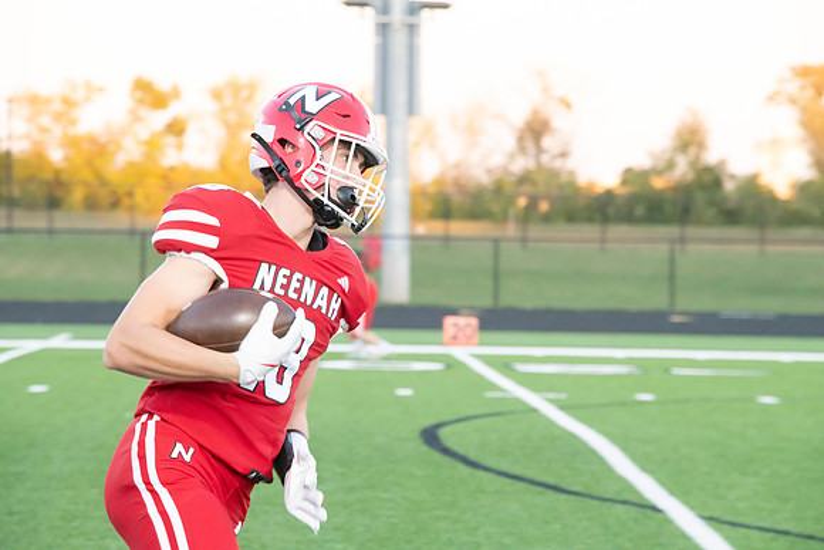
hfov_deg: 9.8
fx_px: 4808
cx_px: 412
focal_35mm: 210
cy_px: 275
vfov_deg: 6.5
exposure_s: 1/400
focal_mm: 210
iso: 8000
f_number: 9
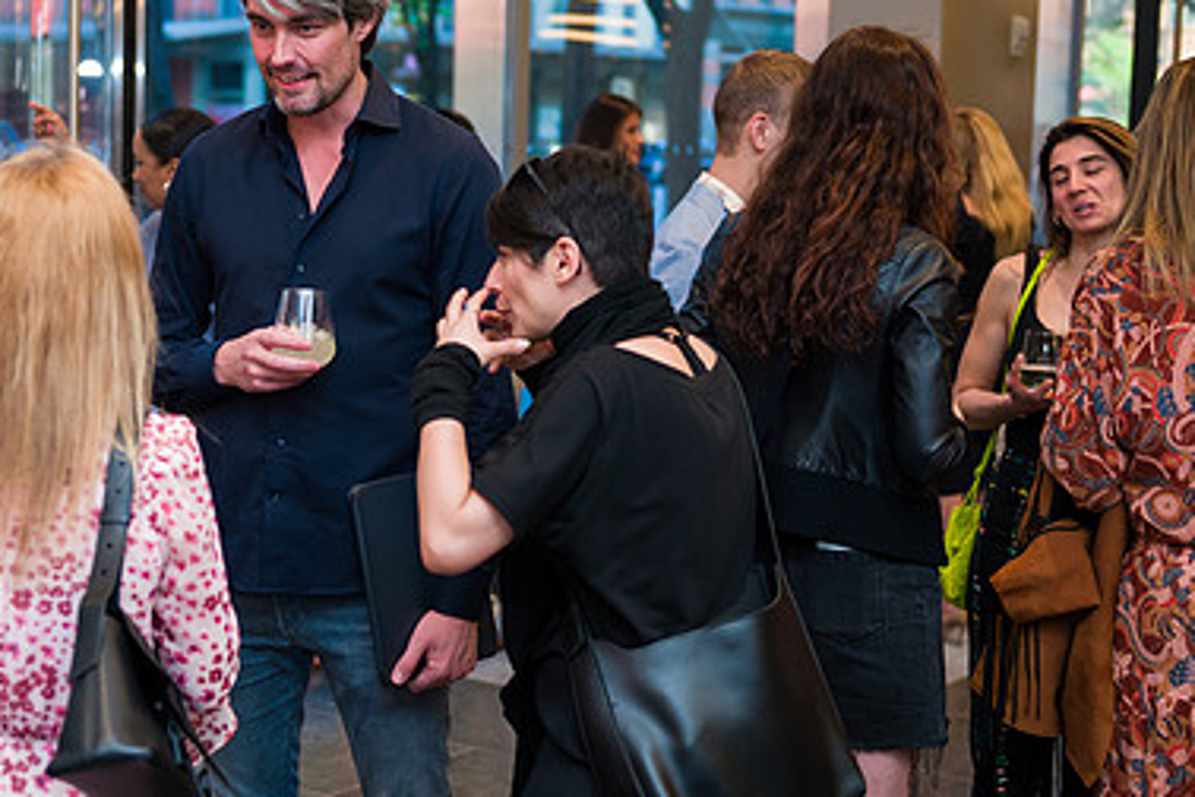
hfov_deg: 28.9
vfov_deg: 19.7
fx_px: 2290
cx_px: 316
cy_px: 370
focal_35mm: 69
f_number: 3.2
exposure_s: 1/200
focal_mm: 45
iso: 400
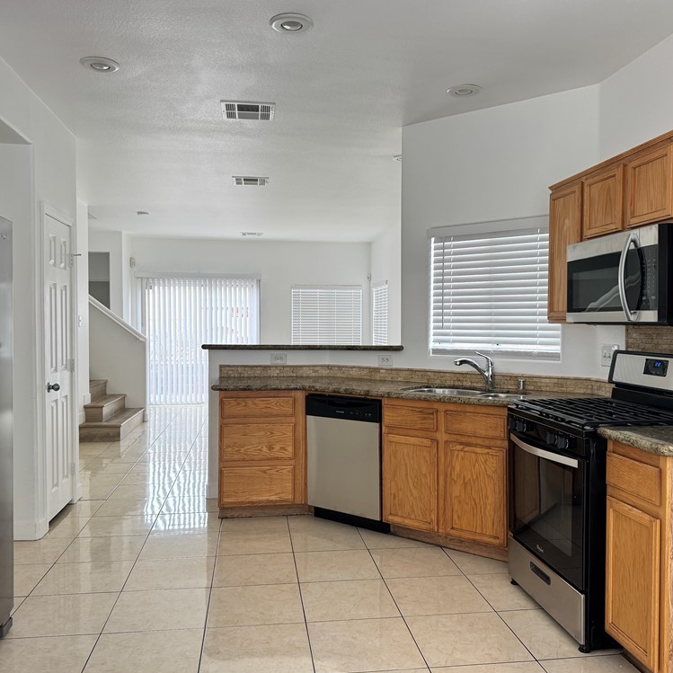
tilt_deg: -2.6
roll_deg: -0.4
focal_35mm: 29
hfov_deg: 55.6
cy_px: 336
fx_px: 638
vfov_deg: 55.6
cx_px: 338
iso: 200
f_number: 1.78
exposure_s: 1/98
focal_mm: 6.76
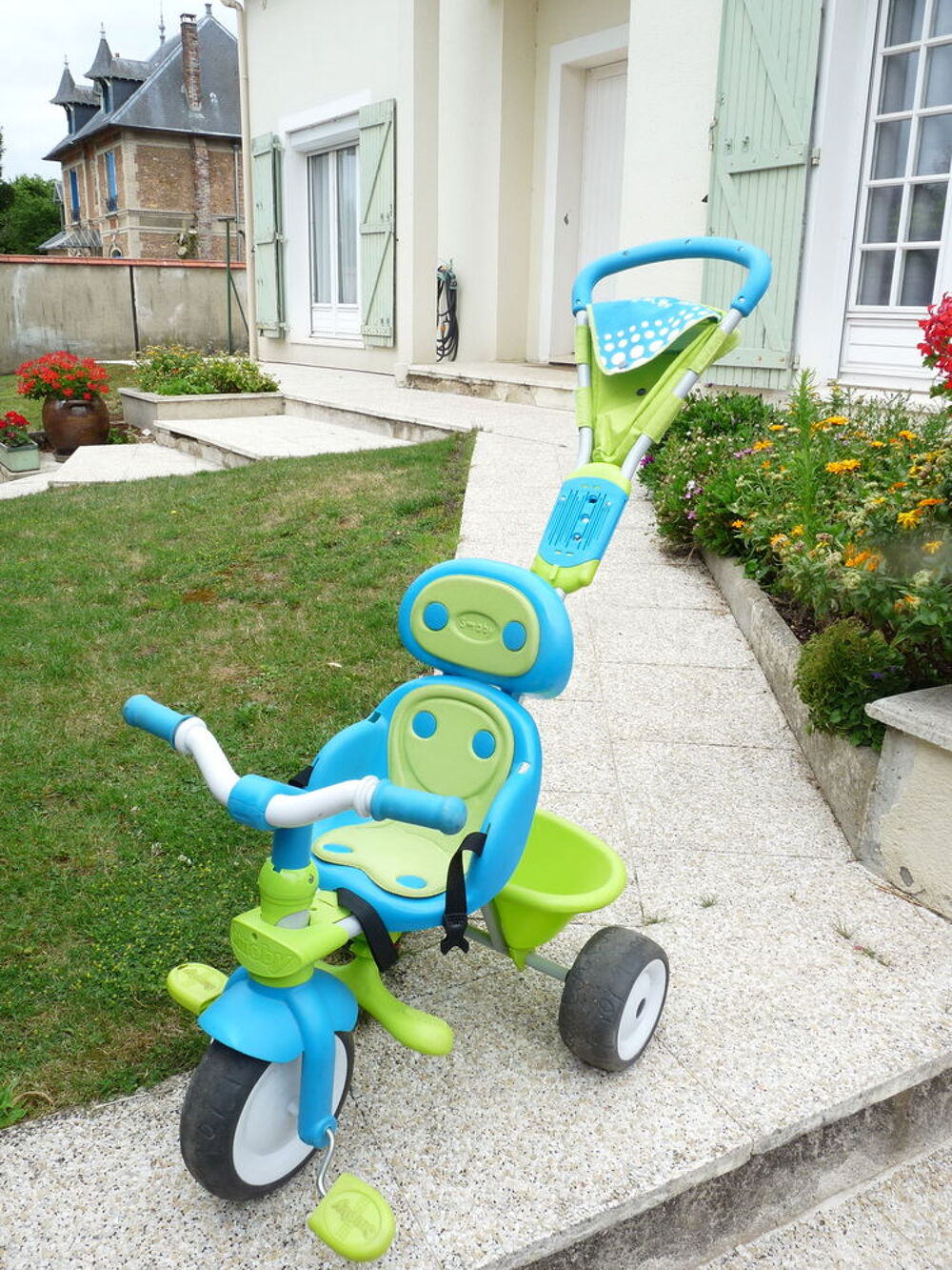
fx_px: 990
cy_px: 635
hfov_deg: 51.4
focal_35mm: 27
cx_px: 476
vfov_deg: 65.3
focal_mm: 4.8
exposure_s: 1/200
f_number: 5
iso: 100
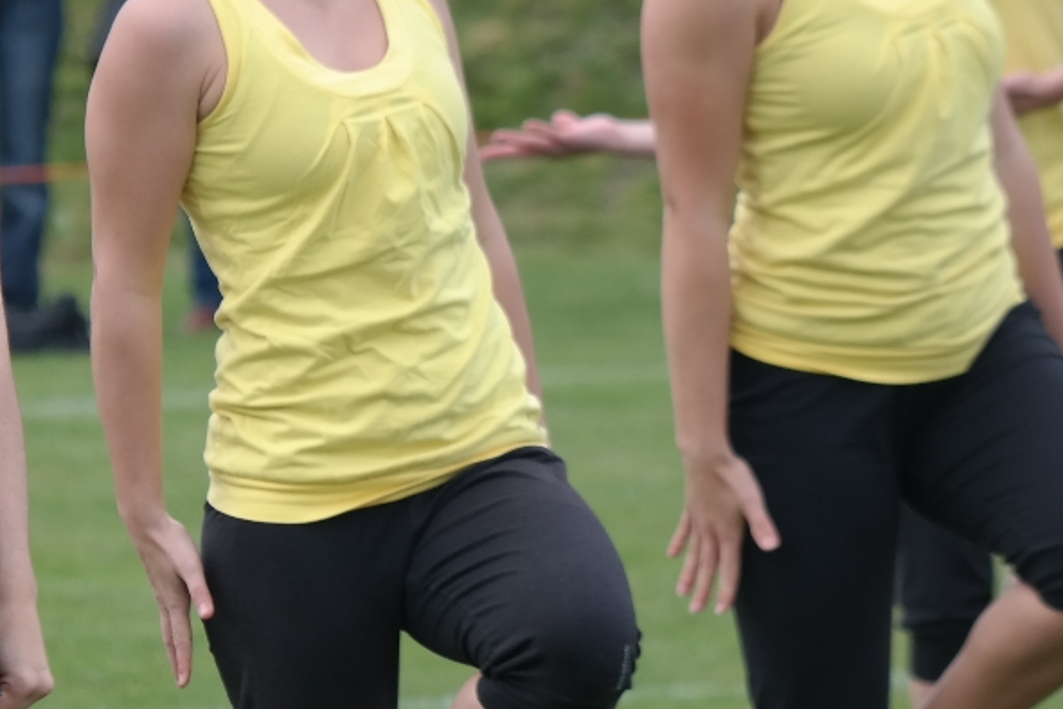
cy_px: 340
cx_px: 187
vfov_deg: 2.2
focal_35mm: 625
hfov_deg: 3.3
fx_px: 18453
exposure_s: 1/250
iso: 200
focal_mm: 150
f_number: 5.6
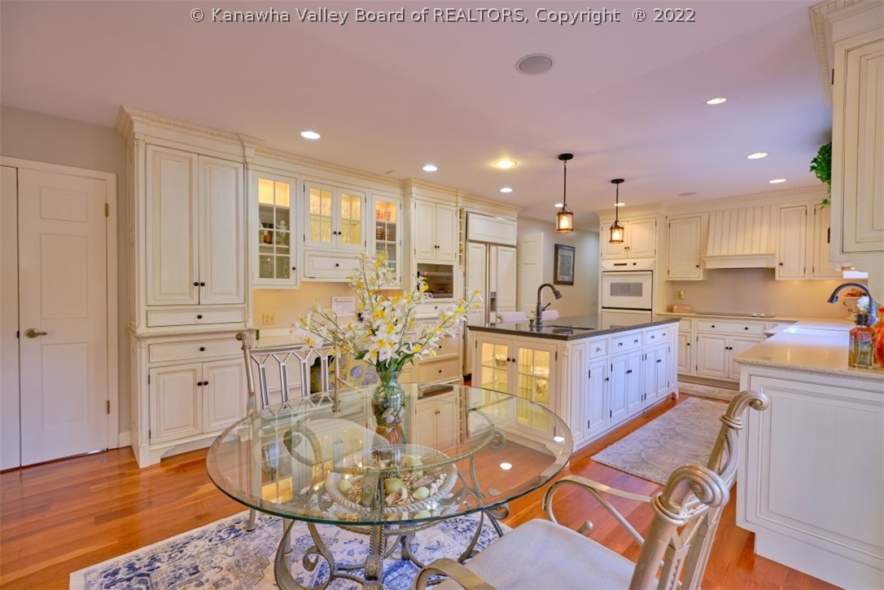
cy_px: 295
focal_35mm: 15
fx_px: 368
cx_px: 442
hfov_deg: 100.4
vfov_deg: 77.3
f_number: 4
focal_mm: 10
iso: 160
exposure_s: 1/15
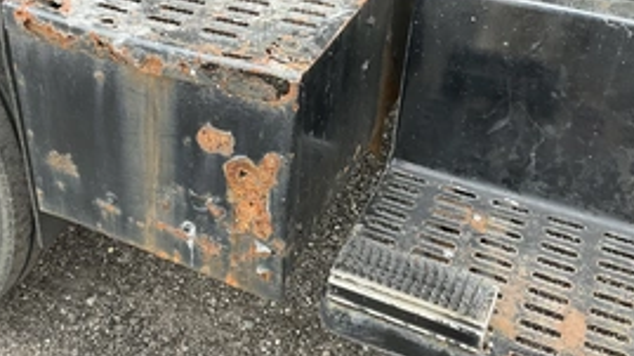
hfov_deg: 43.5
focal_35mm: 47
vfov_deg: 25.3
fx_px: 790
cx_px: 245
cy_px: 134
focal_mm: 3
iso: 40
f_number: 1.8
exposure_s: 1/122
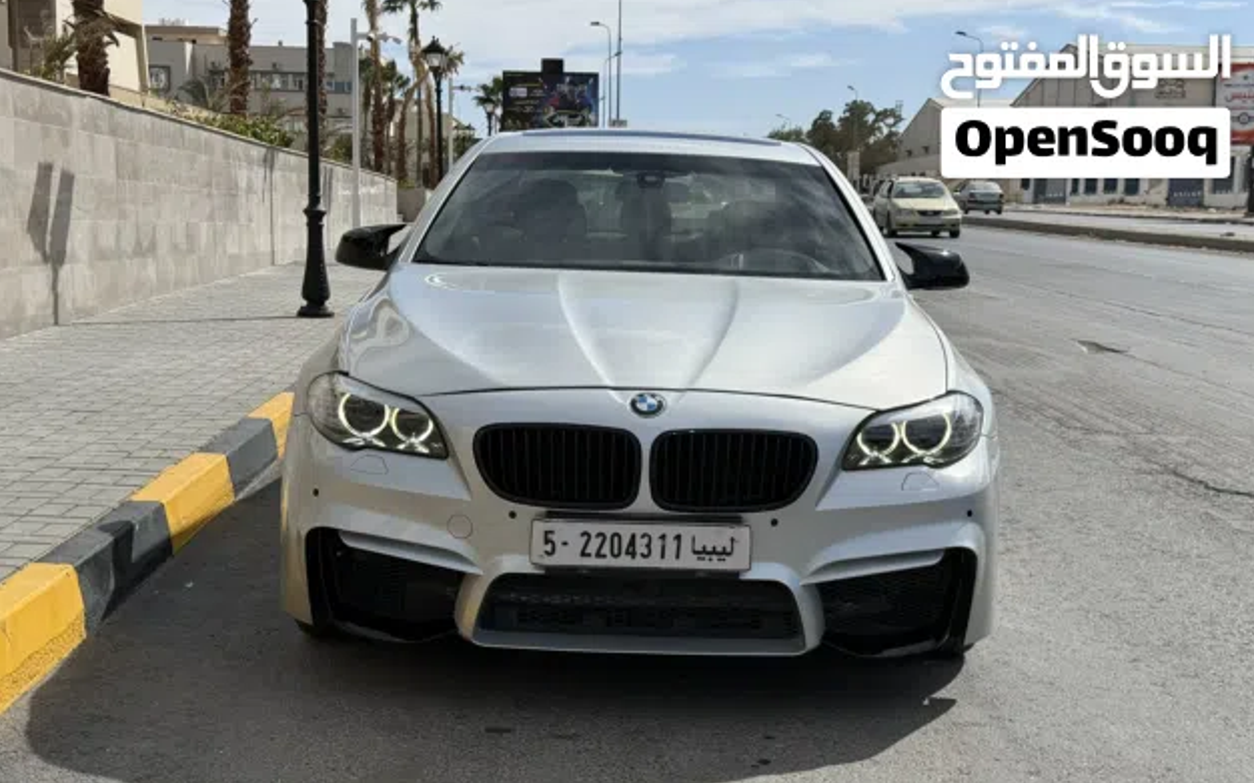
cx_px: 639
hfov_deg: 38.9
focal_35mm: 52
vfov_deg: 24.8
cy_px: 467
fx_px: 1777
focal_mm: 6.76
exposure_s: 1/8772
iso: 80
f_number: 1.78
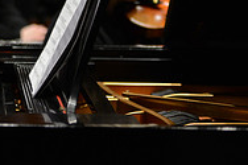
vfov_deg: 5.5
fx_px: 1700
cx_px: -90
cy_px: -61
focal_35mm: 247
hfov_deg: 8.2
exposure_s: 1/250
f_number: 2.8
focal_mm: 80
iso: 3200
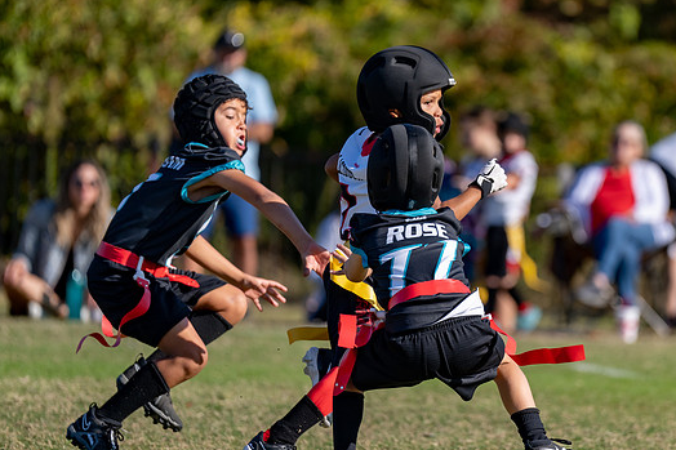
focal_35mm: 308
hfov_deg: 6.7
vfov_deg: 4.5
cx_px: 502
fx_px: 5781
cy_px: 202
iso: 100
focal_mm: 200
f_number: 2.8
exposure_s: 1/2500
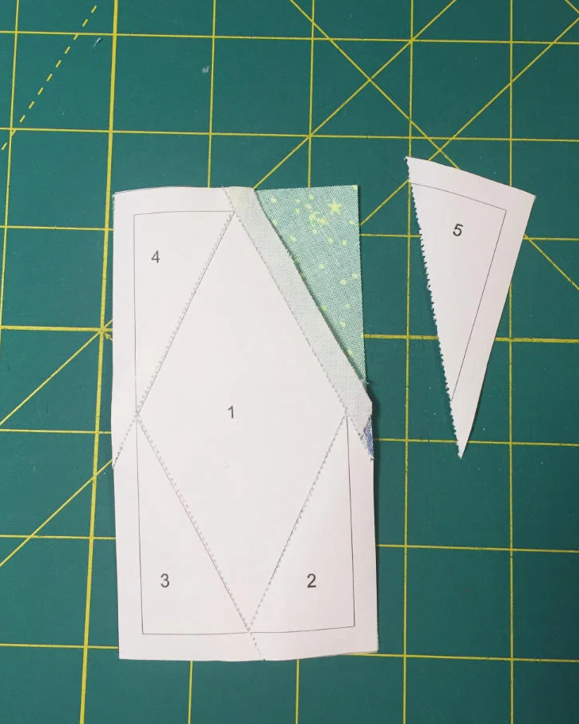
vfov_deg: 57.1
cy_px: 395
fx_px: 664
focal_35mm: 31
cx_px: 286
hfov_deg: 47.1
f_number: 2.2
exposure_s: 1/33
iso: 50
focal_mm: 4.2
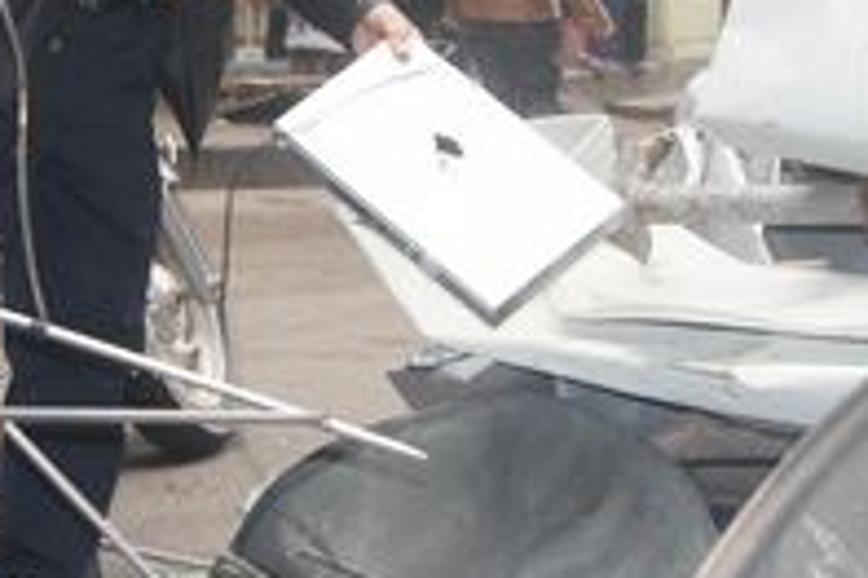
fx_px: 2746
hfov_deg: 17.7
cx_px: 119
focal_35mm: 114
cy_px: -24
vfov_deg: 11.8
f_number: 5.6
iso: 1600
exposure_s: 1/160
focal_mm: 30
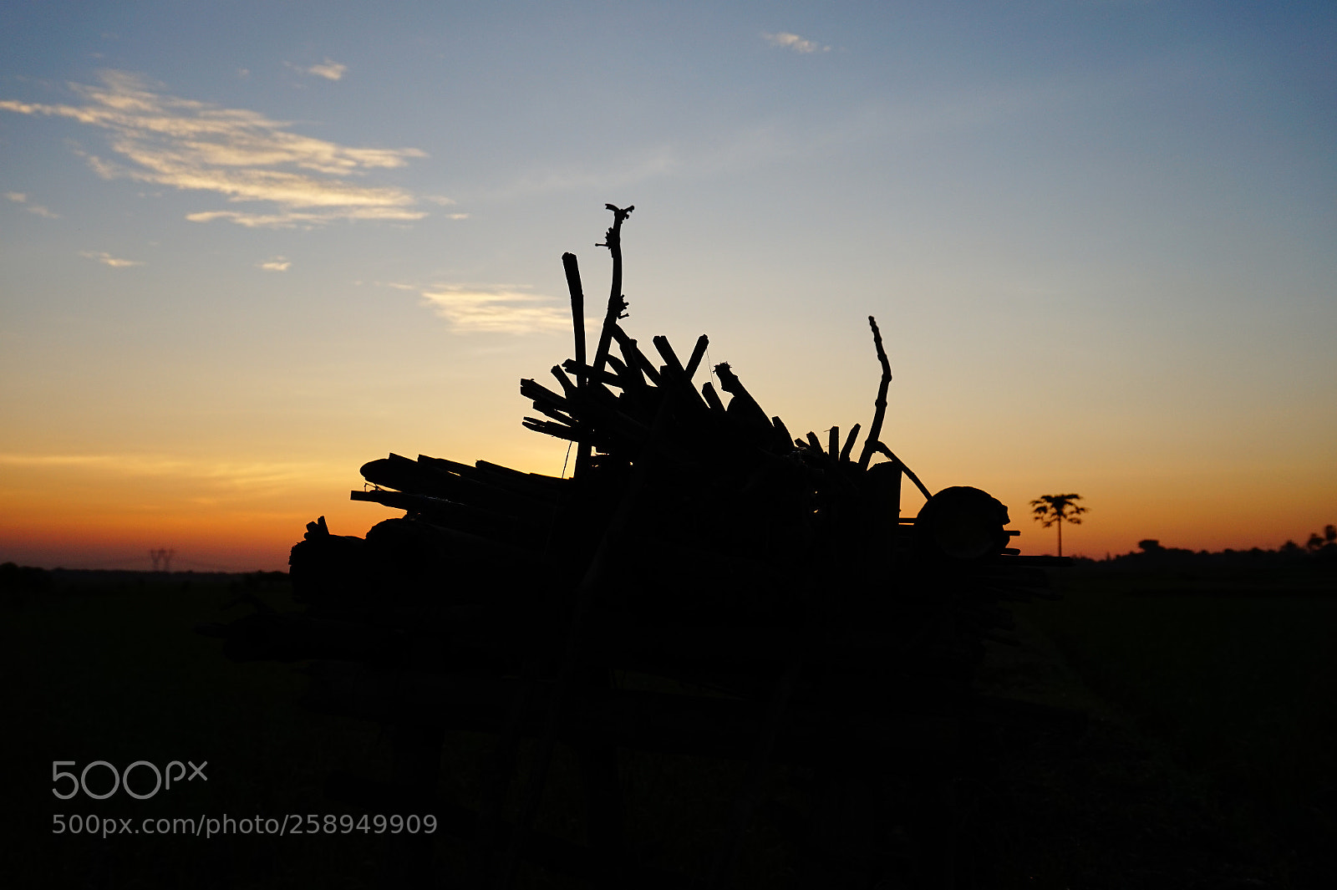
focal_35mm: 33
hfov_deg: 57.2
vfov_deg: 39.9
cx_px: 668
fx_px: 1225
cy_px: 445
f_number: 6.3
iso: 200
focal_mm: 22
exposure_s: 1/400
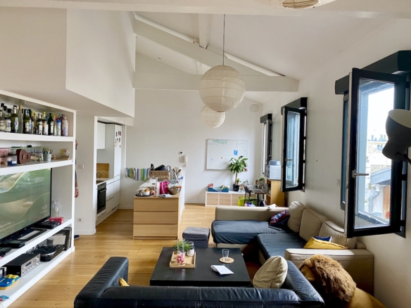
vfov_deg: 53.1
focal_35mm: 26
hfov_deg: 67.3
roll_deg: -1.7
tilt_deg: -1.4
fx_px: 309
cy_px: 154
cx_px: 206
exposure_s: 1/90
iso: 125
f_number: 1.8
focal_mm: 4.25
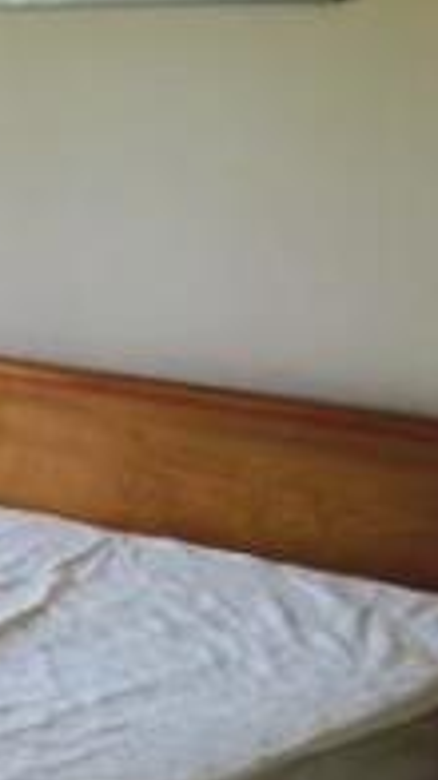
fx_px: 1944
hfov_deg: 10.8
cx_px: -627
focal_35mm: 94
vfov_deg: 22.7
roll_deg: +1.2
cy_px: 452
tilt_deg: -11.1
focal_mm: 4.15
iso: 32
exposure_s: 1/40
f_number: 2.2
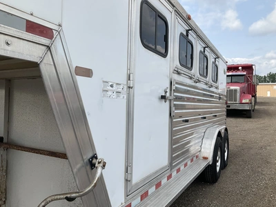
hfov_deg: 61.7
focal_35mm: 29
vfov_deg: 48.2
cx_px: 138
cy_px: 104
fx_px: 231
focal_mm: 3
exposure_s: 1/1786
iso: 25
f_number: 1.8
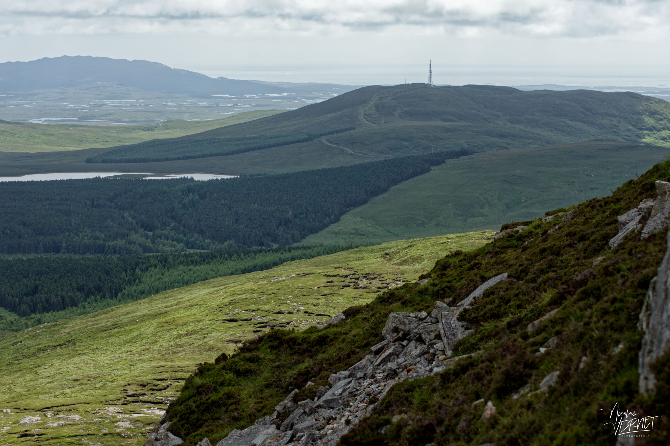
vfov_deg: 13.0
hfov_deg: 19.5
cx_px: 335
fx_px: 1954
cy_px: 223
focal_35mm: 105
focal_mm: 70
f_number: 8
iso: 500
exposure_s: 1/1000
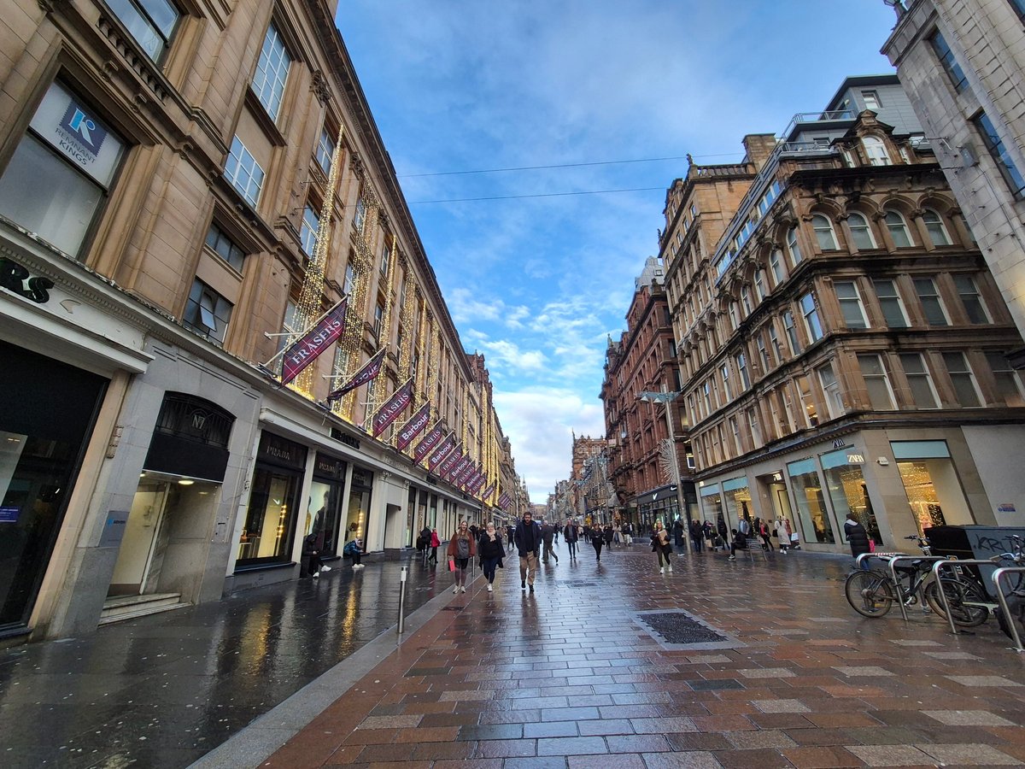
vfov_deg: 89.9
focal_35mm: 13
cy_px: 384
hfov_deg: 106.2
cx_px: 512
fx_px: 385
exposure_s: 1/342
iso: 50
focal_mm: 2.2
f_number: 2.2
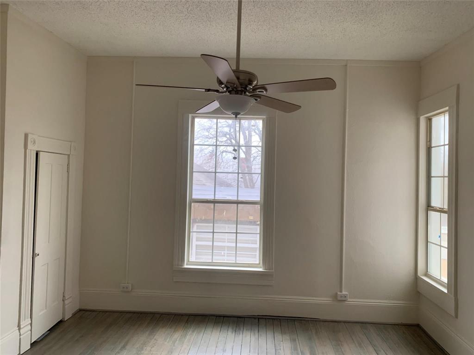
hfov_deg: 67.3
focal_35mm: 26
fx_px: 356
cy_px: 178
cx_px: 237
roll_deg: -1.8
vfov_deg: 53.1
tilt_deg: +1.2
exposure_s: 1/60
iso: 125
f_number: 1.8
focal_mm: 4.25
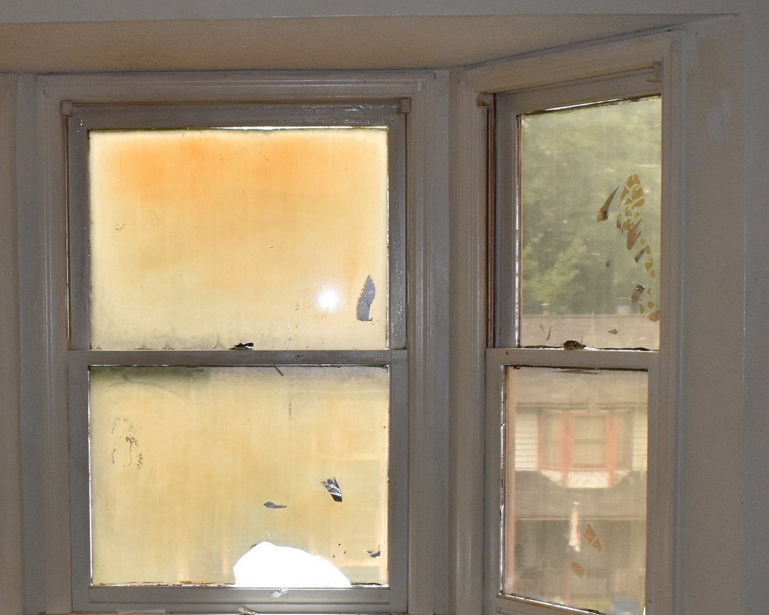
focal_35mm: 67
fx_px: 1524
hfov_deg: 28.1
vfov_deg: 22.6
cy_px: 461
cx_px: 260
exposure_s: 1/200
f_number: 4.5
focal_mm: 18
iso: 800
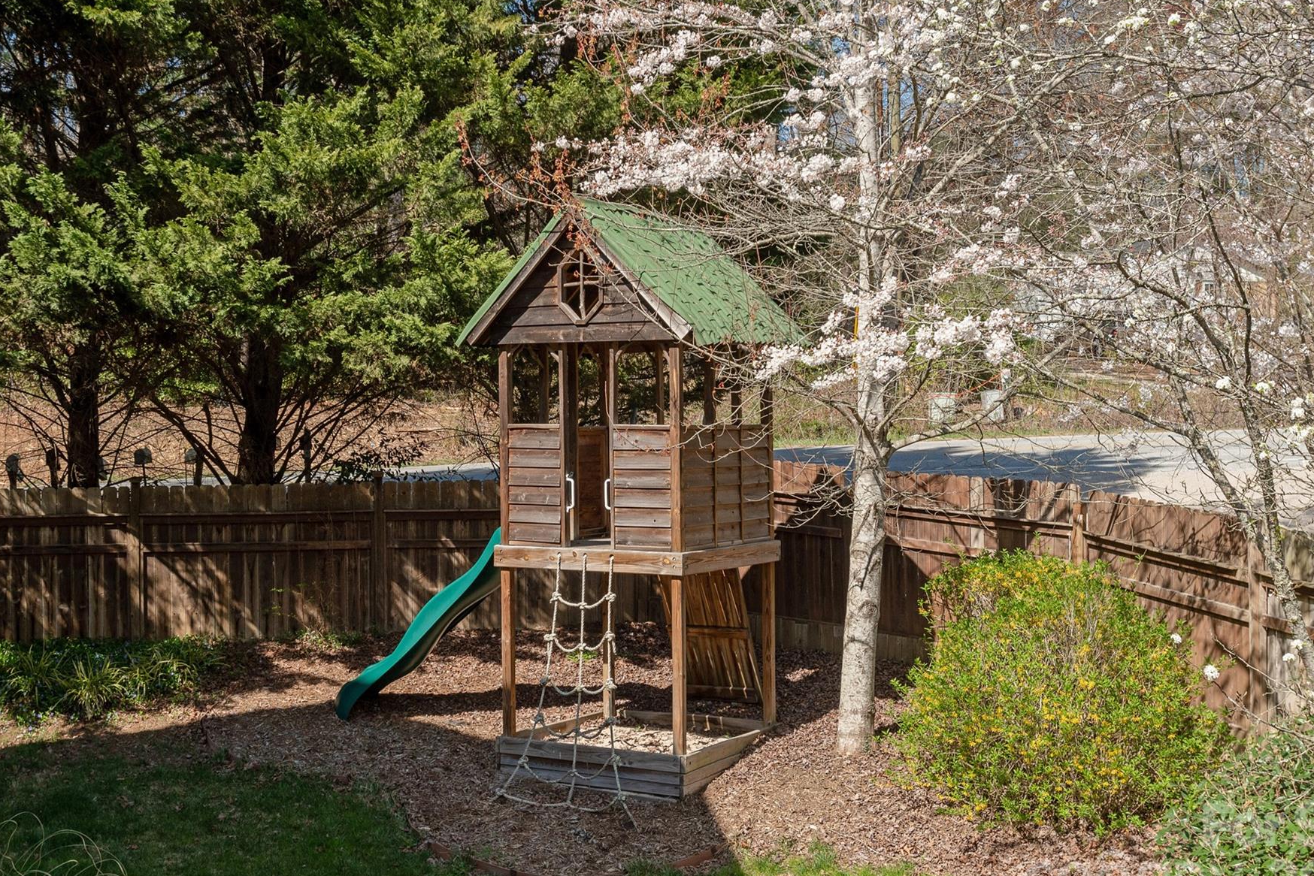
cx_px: 681
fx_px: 1497
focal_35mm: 41
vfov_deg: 32.6
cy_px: 431
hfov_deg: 47.4
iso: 320
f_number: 7.1
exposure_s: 1/1000
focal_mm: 35
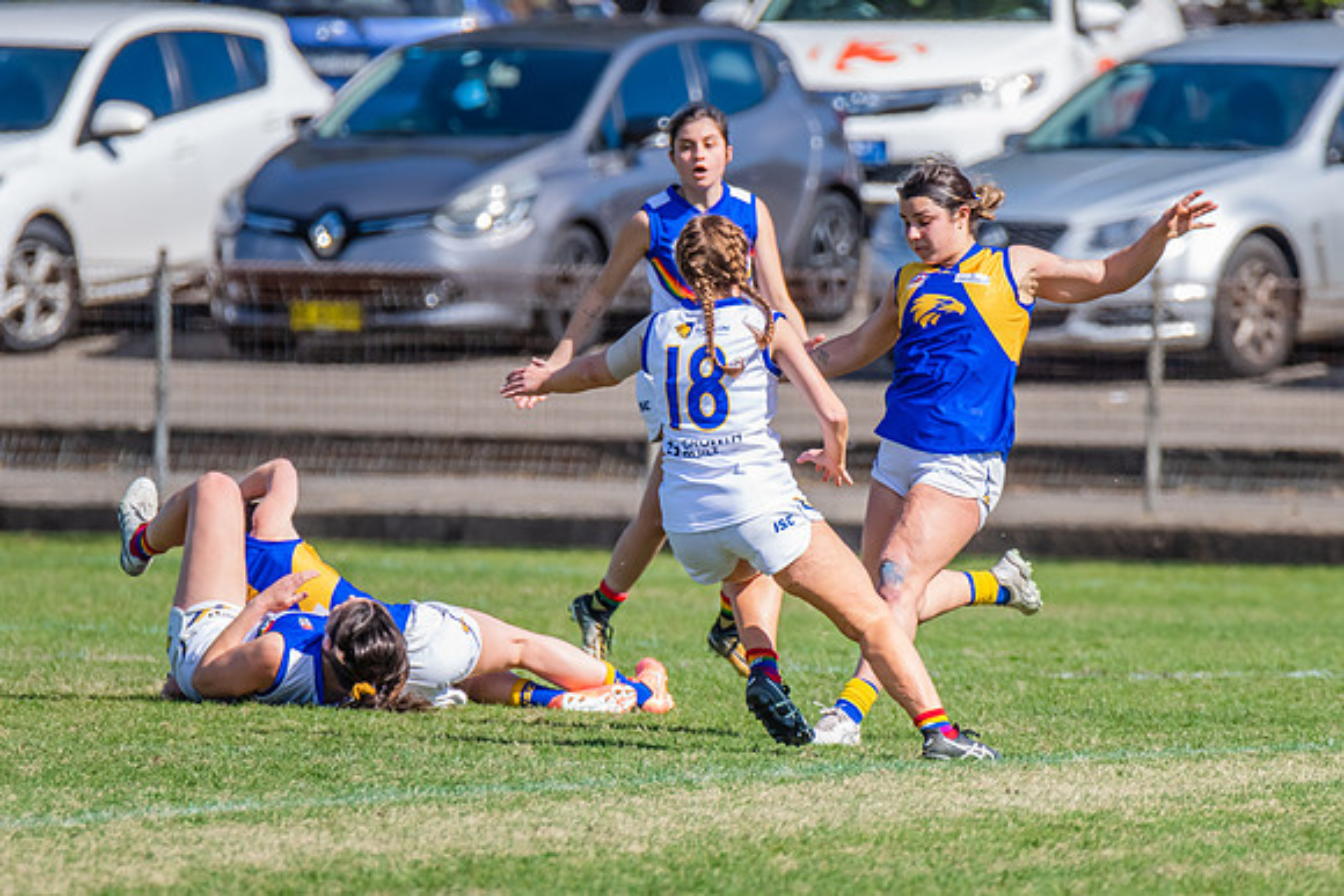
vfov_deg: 1.5
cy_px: 485
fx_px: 34889
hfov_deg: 2.2
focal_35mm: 934
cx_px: 755
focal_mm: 600
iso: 800
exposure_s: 1/1600
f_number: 9
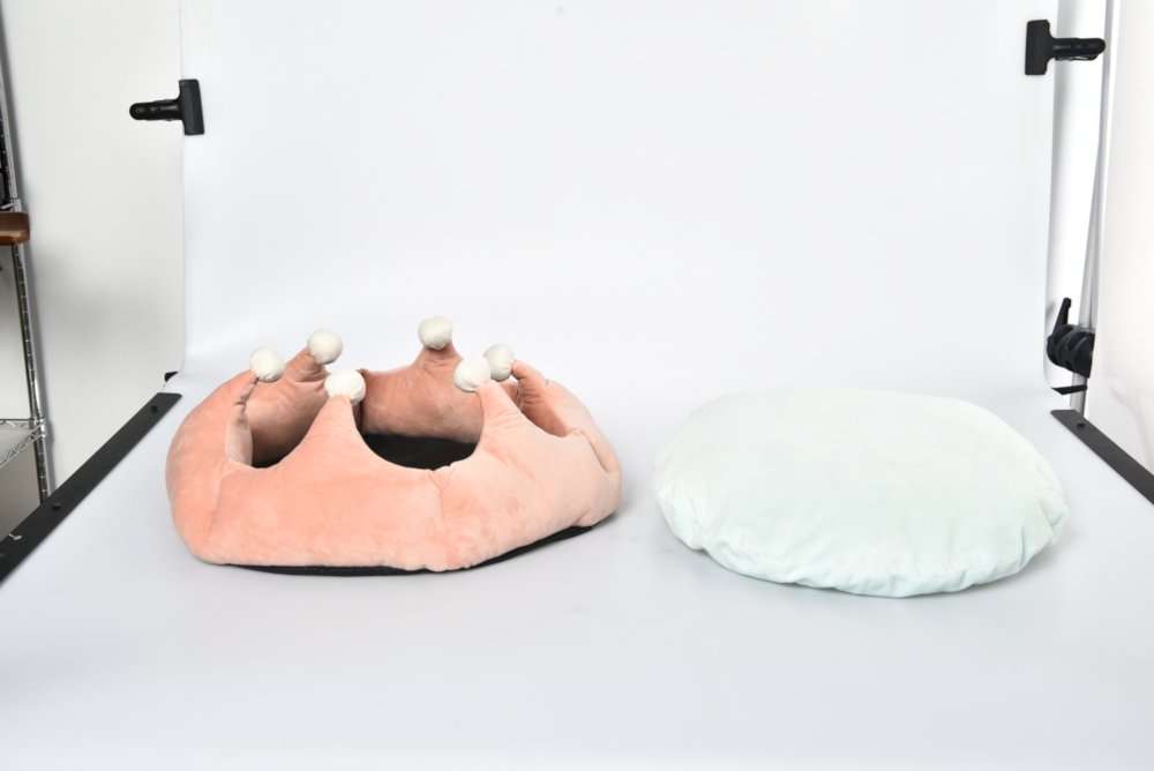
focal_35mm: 44
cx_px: 577
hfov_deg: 44.5
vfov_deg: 30.6
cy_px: 386
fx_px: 1411
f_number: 10
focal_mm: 44
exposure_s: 1/125
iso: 320
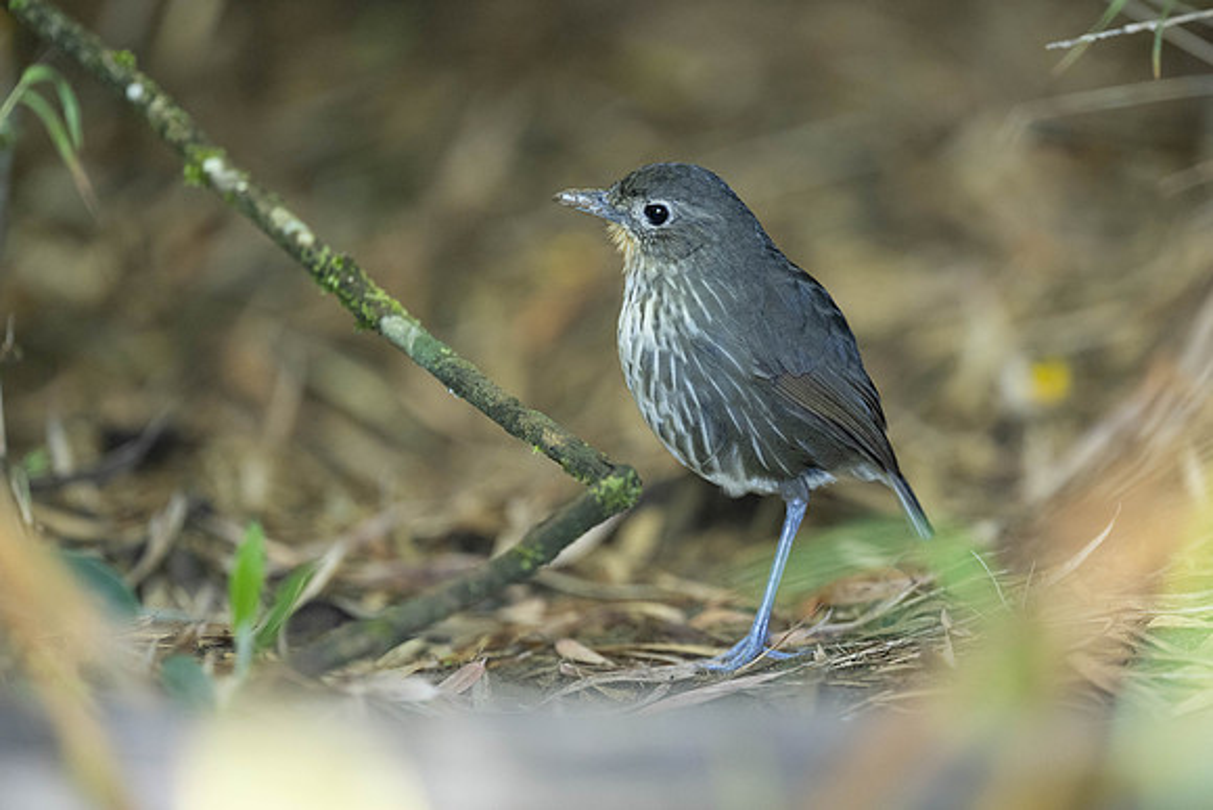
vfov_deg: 2.7
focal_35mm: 519
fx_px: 17482
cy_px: 388
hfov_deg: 4.0
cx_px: 787
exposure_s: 1/400
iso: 1600
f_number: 2.8
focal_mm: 400
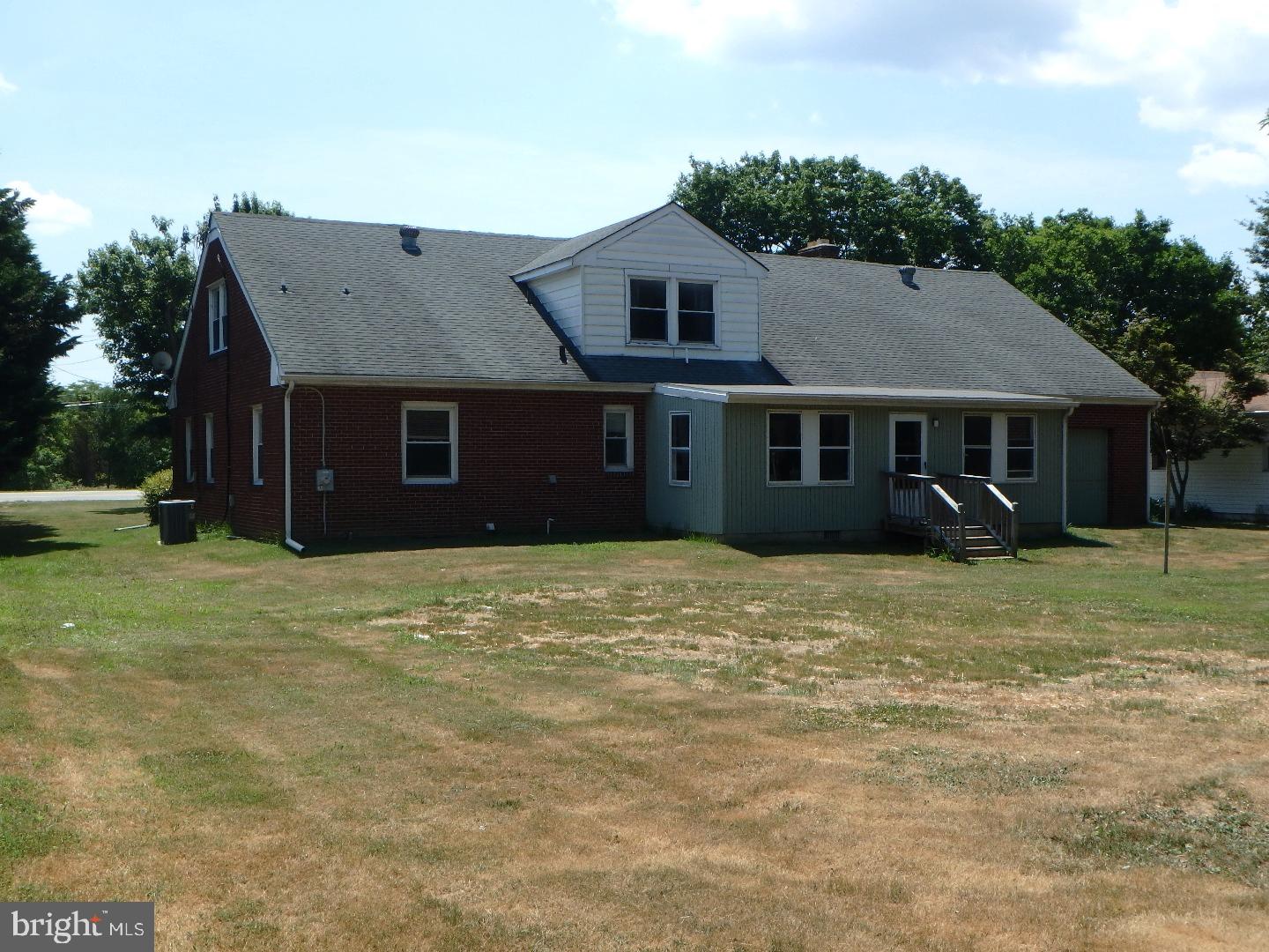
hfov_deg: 51.4
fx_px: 1320
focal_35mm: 36
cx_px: 634
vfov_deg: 39.7
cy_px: 476
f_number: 5
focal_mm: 6.4
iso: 125
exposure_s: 1/500
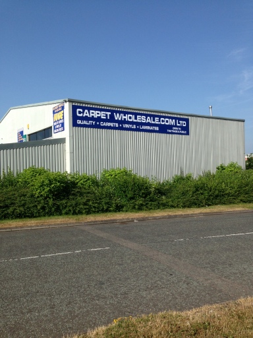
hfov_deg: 42.9
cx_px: 126
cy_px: 169
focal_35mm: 33
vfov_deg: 55.4
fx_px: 322
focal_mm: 4.13
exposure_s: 1/1582
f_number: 2.4
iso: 50
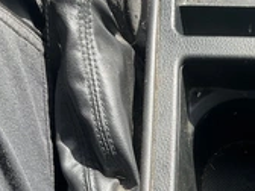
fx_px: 508
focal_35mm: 69
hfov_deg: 26.5
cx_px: 261
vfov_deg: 20.9
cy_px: 171
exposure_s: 1/248
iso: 25
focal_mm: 3
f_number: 1.8
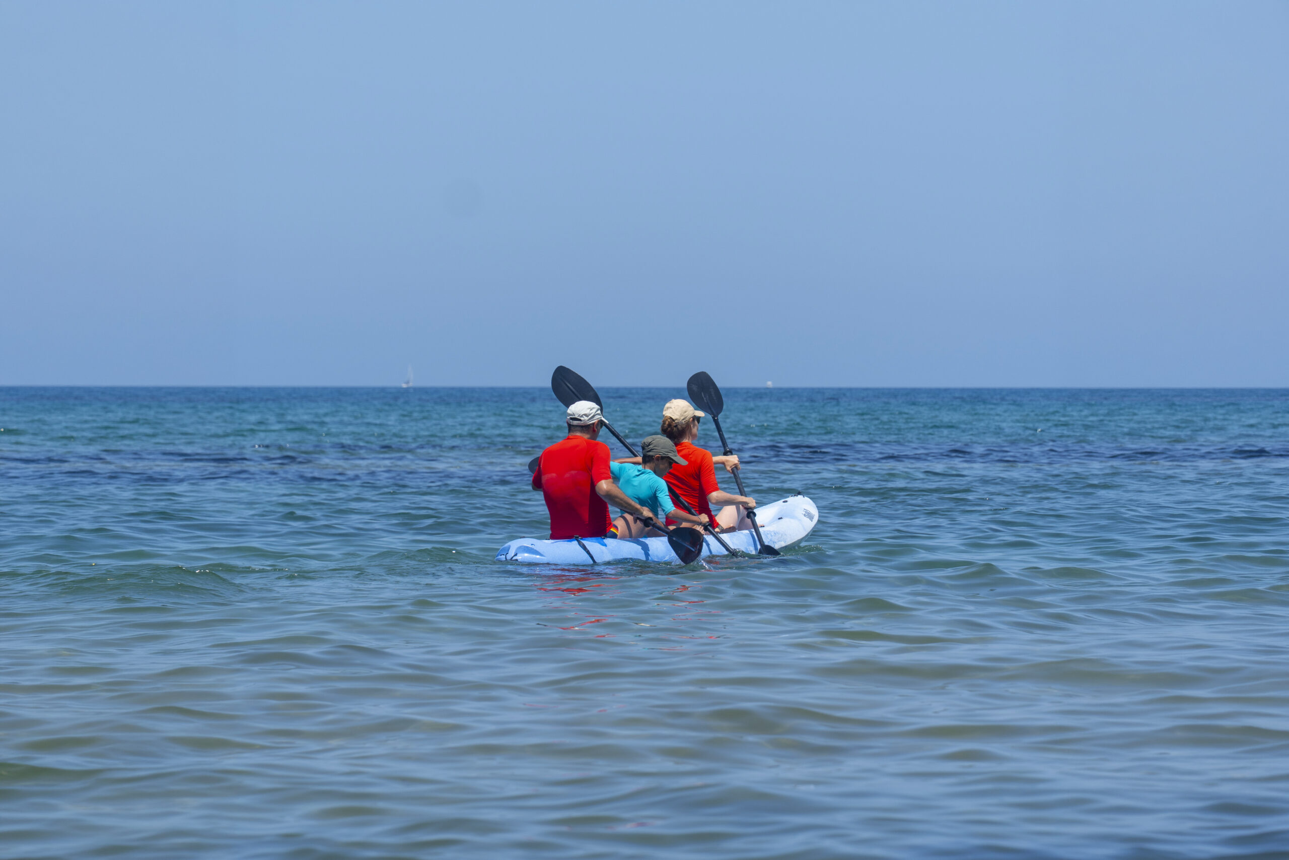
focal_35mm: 156
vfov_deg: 8.8
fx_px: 5586
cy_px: 430
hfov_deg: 13.2
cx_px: 644
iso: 100
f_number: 5.6
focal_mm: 104
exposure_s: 1/800
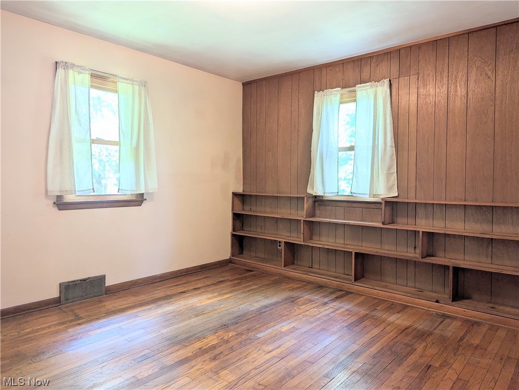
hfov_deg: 71.5
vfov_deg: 56.9
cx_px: 260
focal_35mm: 24
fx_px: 360
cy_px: 195
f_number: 1.85
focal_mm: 6.81
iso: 48
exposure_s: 1/24
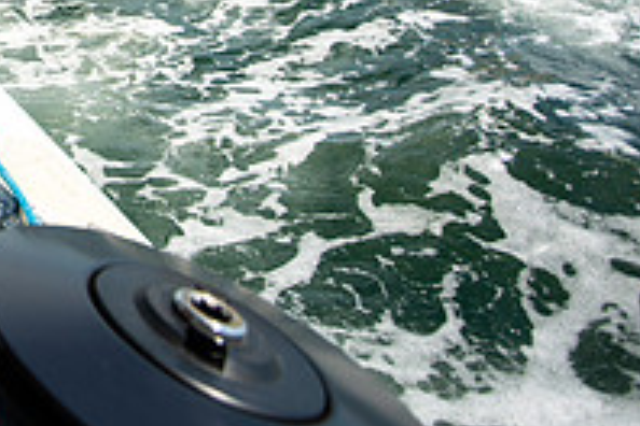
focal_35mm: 45
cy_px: -182
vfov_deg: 24.4
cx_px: -242
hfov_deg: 30.9
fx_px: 800
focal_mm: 15
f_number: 5.6
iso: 250
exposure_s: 1/1250
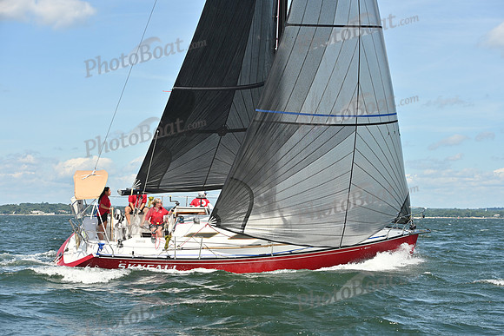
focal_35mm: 70
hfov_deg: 28.8
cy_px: 168
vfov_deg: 19.5
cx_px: 252
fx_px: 980
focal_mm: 70
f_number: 7.1
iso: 250
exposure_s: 1/1250
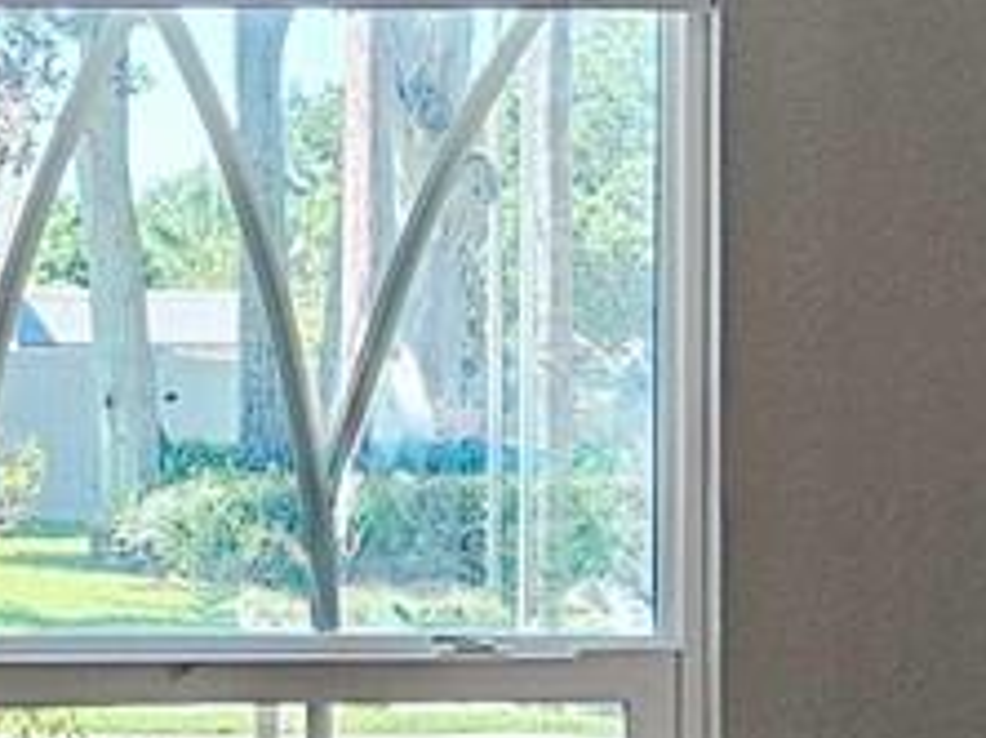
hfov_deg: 11.9
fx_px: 4723
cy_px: 449
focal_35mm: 166
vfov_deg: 8.9
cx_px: 360
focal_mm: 5.4
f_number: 1.8
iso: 80
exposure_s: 1/120
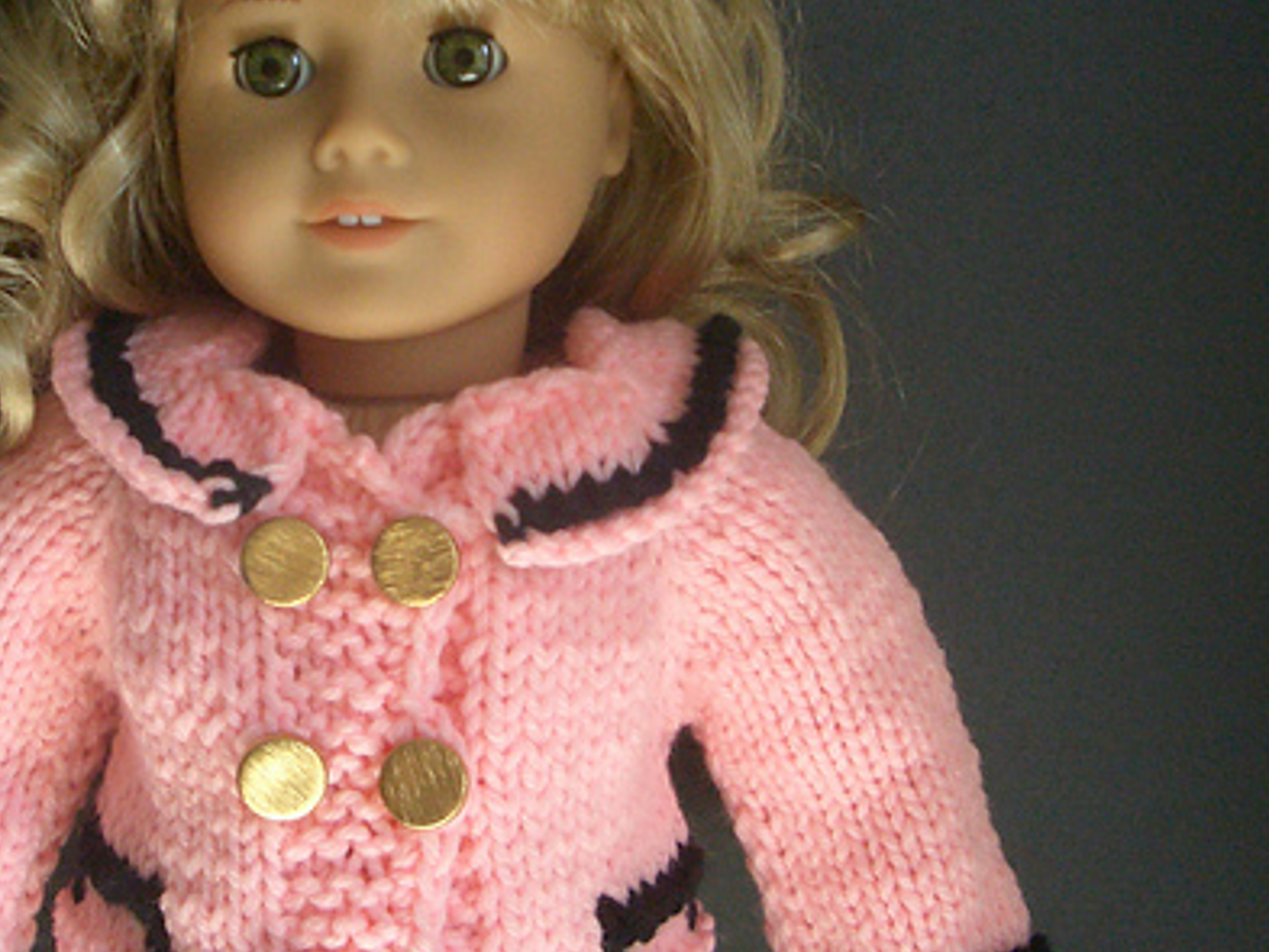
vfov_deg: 25.7
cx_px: 452
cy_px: 452
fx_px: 2090
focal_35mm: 57
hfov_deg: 33.6
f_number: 2.6
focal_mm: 5.8
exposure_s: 1/125
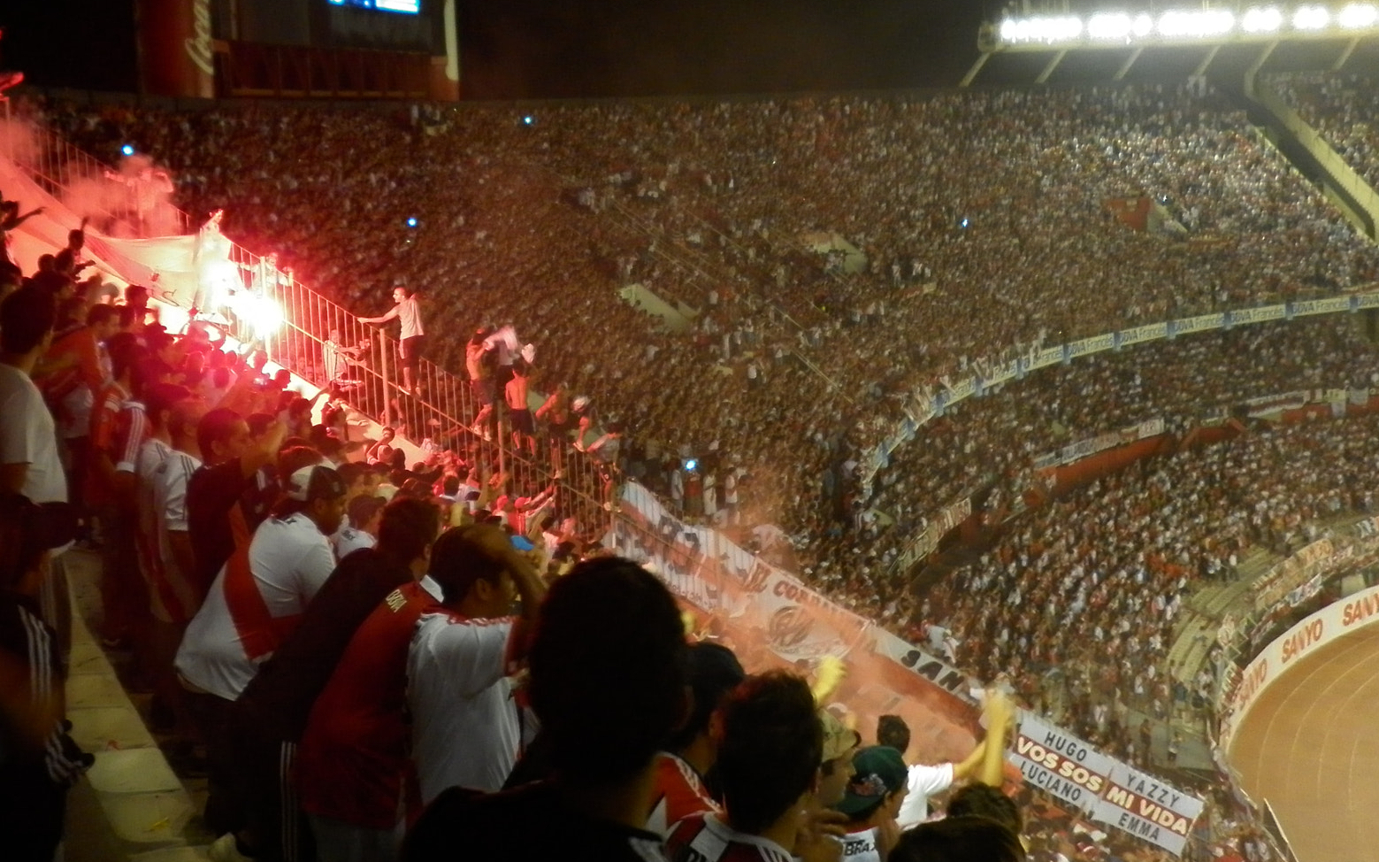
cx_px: 531
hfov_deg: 50.0
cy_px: 242
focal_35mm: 39
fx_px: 1466
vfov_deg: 32.3
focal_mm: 5
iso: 160
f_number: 2.8
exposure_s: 1/30
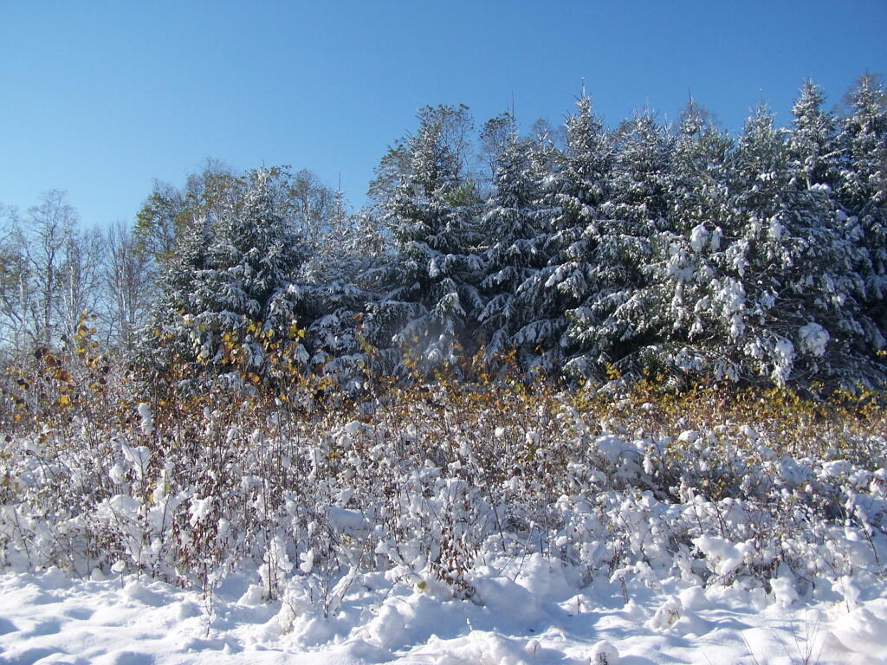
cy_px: 332
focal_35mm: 38
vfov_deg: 37.7
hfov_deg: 49.0
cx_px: 444
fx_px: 974
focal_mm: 6.3
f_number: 4
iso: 80
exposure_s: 1/800
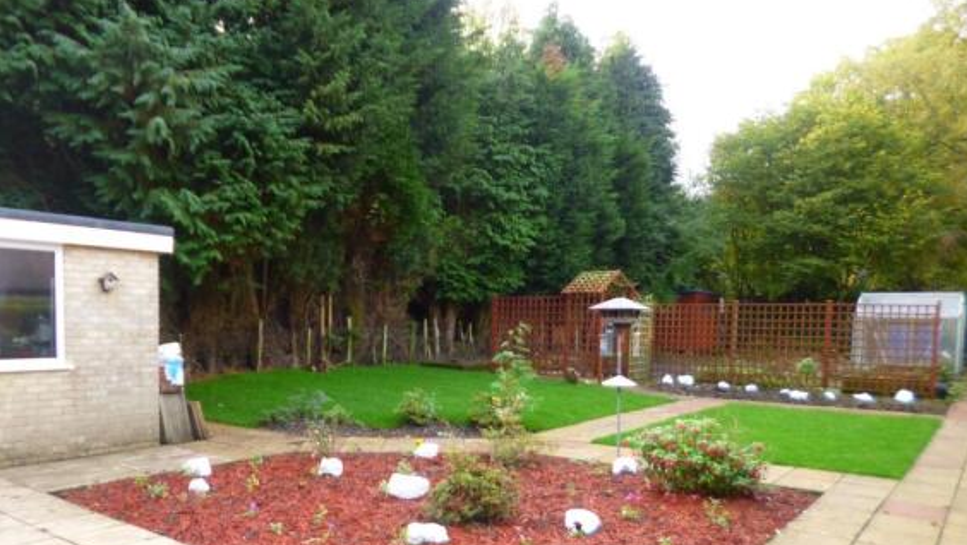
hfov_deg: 69.8
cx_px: 498
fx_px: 693
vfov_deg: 42.4
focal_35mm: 27
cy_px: 364
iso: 125
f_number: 2.5
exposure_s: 1/60
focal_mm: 4.3
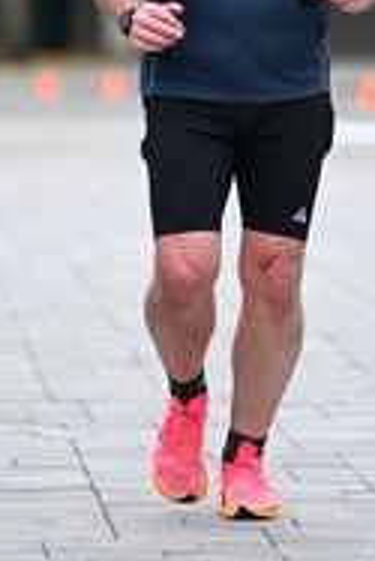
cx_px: 232
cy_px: -72
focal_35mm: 588
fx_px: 9170
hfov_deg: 2.3
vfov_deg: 3.5
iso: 640
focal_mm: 200
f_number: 2.8
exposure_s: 1/2500
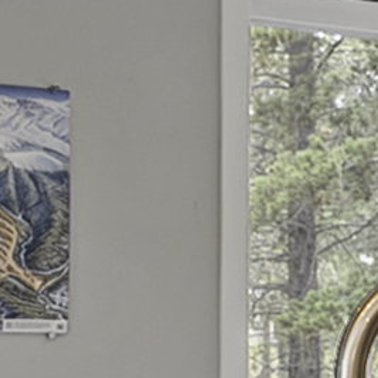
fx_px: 2286
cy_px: 408
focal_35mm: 185
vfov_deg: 9.4
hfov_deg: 7.9
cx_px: 1212
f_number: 10
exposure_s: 1/20
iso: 100
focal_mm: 14
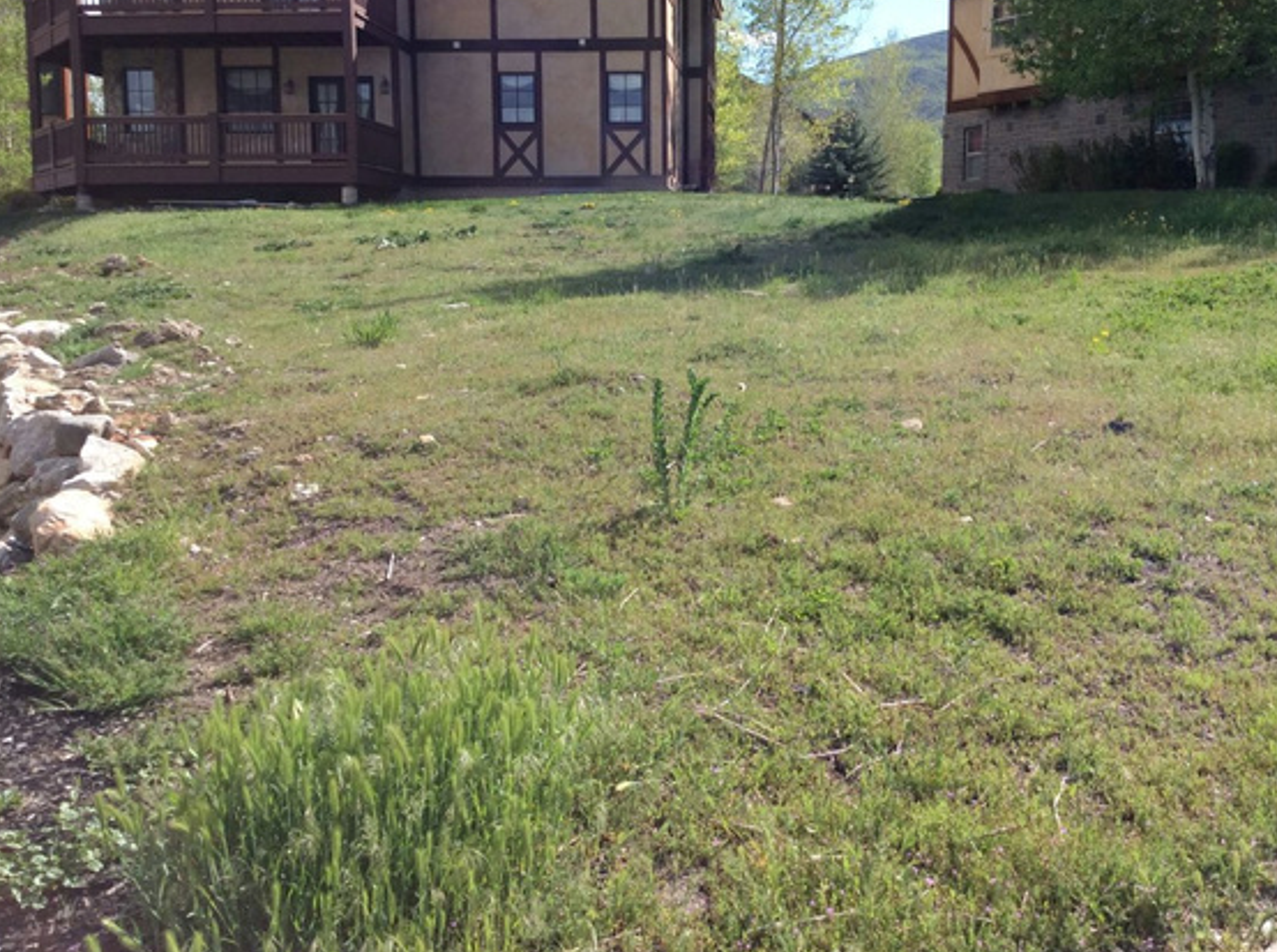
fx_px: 1362
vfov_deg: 38.4
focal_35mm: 37
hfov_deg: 50.1
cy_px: 408
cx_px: 708
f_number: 2.4
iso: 32
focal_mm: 3.3
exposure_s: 1/880
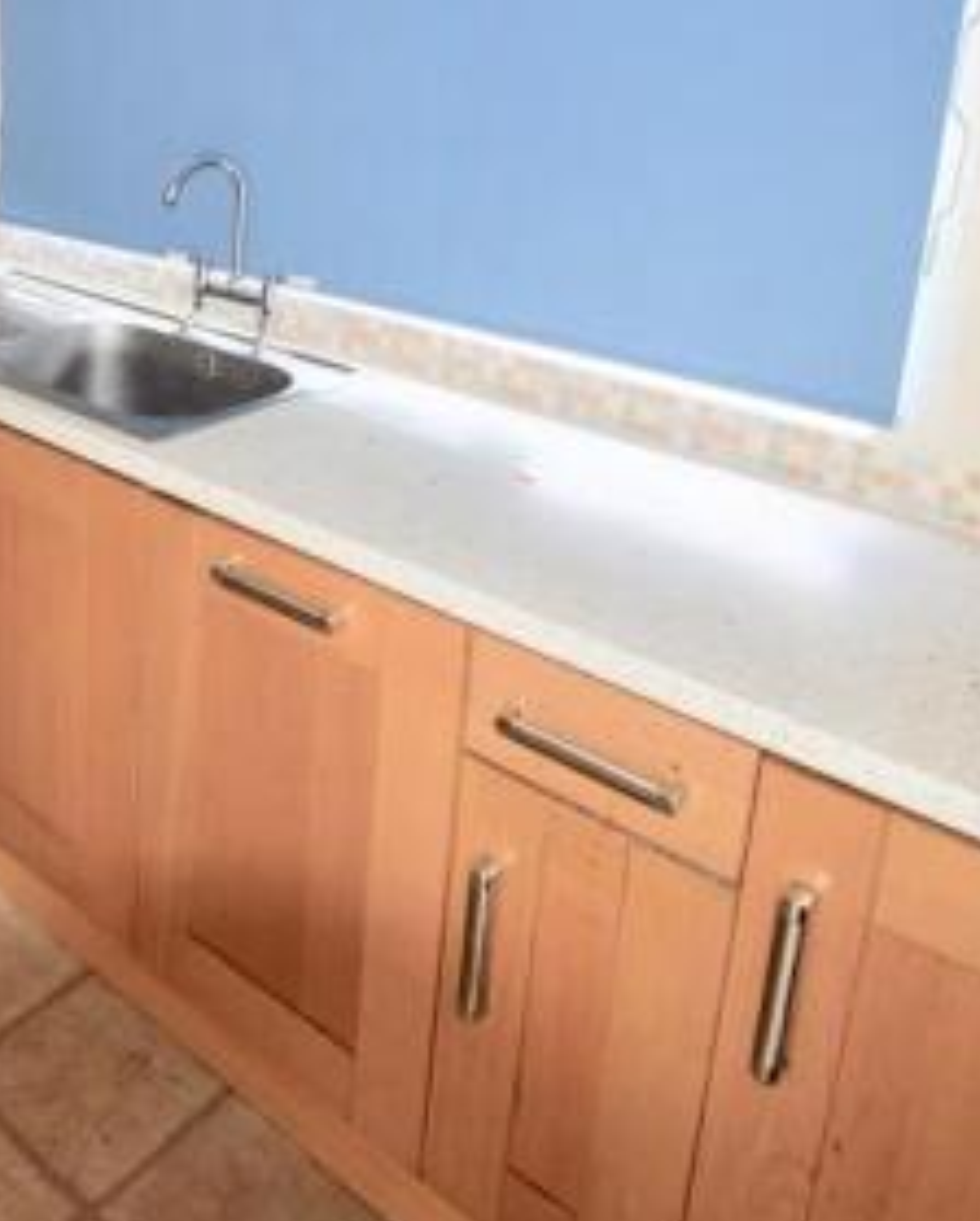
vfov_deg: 52.1
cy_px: 322
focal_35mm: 33
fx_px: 1194
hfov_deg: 42.5
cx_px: 190
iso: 1000
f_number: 4.5
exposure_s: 1/60
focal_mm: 10
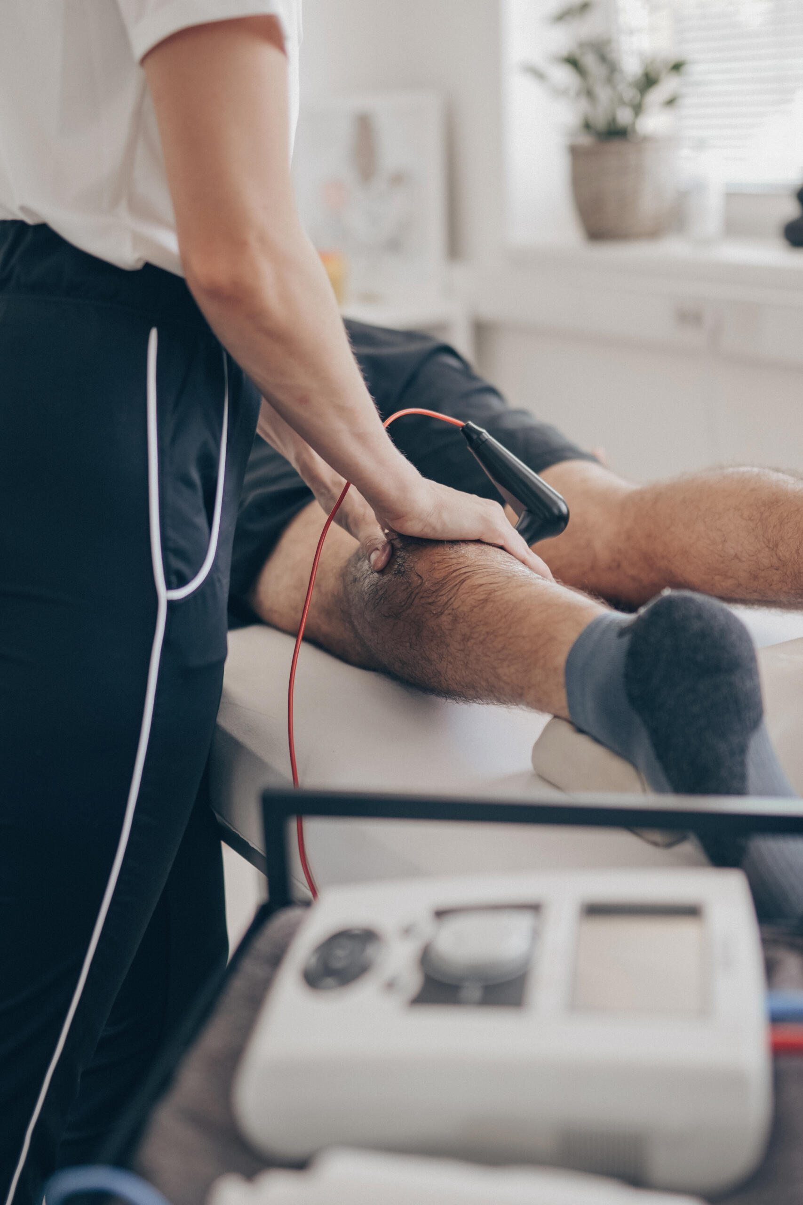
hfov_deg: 26.0
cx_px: 402
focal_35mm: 52
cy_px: 602
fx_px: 1739
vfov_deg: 38.2
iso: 250
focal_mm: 35
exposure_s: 1/250
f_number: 1.4
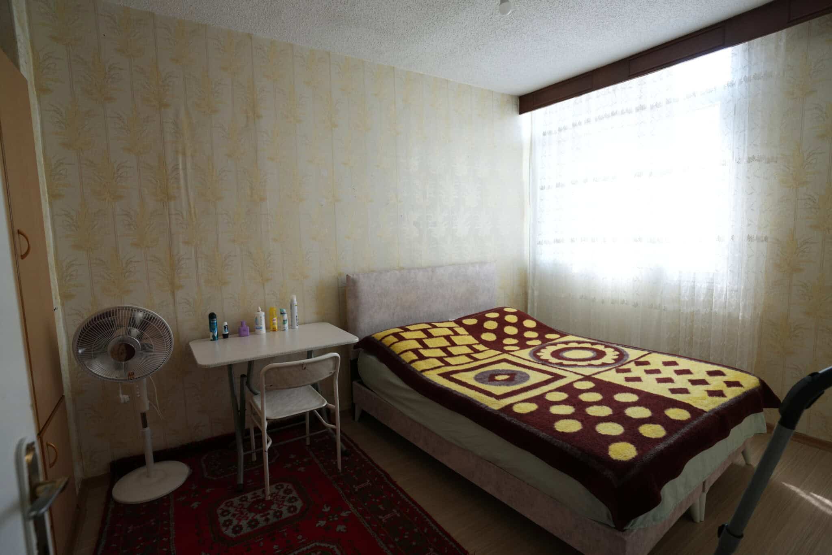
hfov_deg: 93.3
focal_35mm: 17
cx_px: 416
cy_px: 278
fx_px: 393
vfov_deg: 70.4
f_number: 4
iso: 500
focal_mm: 17
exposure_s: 1/160
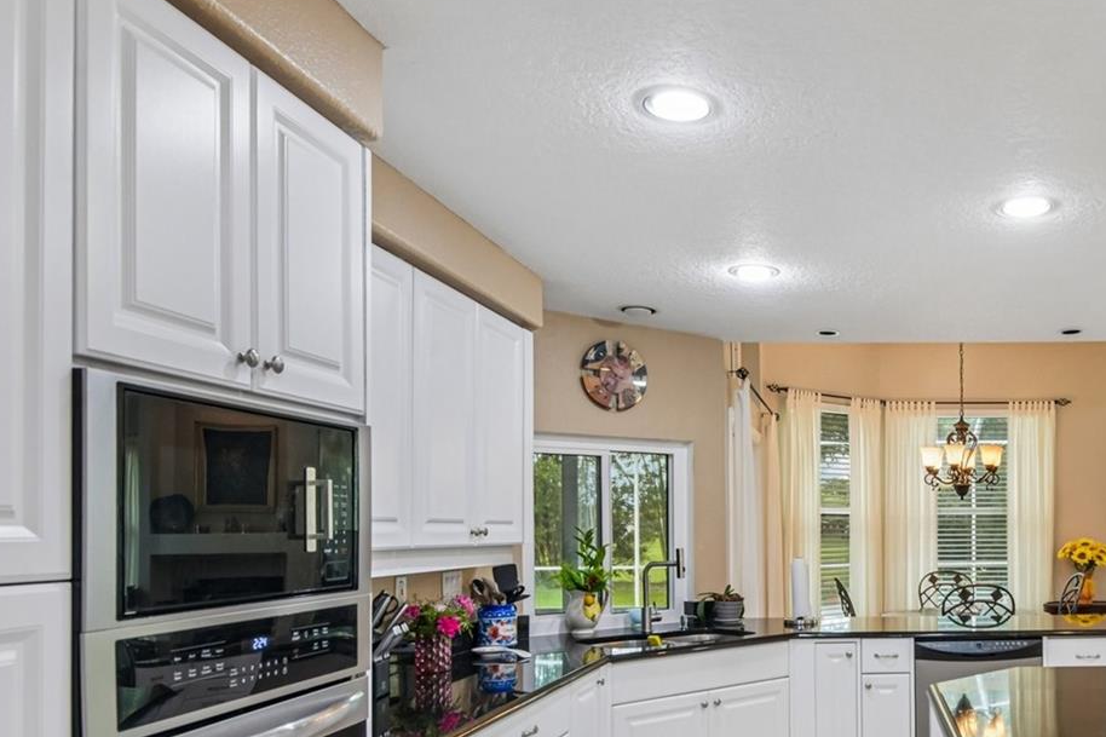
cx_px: 880
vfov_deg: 45.2
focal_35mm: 28
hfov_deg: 60.4
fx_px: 860
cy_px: 530
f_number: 8
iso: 400
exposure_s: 1/25
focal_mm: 16
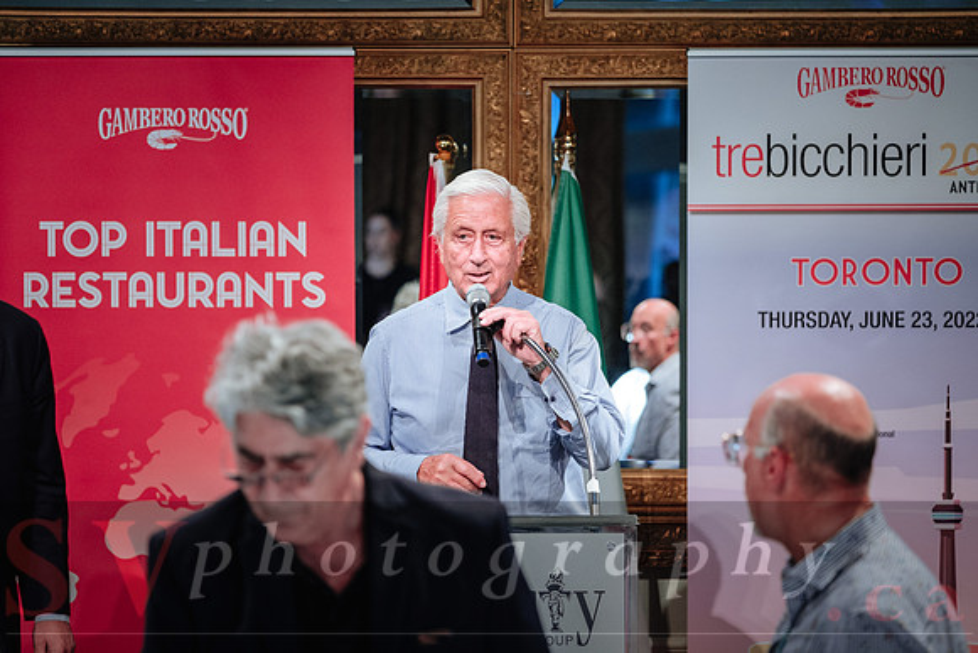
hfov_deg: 11.8
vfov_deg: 7.9
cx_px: 489
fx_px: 4748
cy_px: 326
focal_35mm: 175
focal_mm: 115
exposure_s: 1/125
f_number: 2.8
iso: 1600
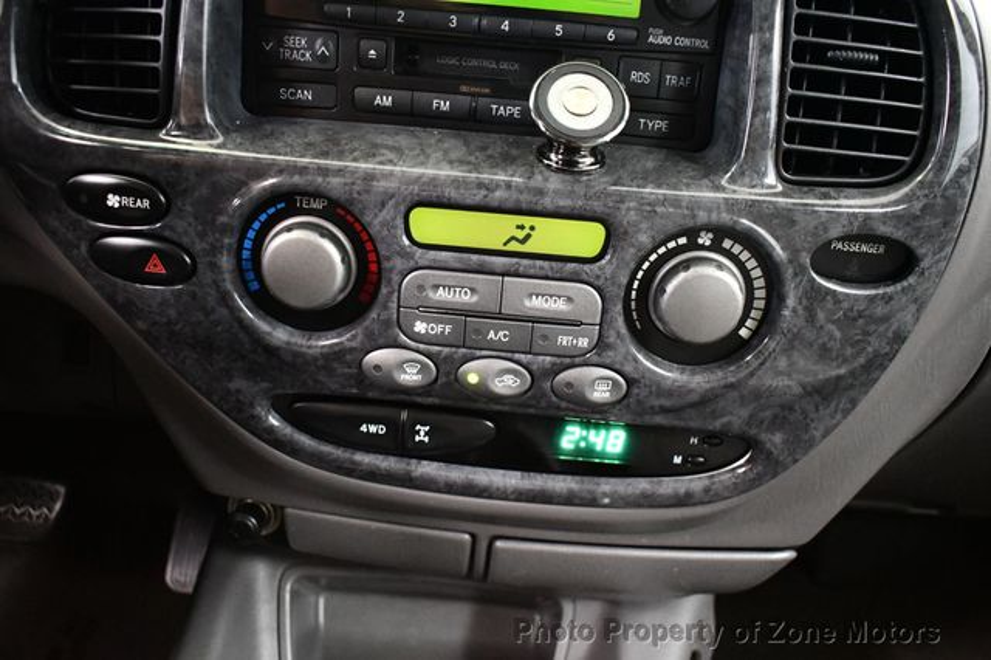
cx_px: 496
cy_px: 330
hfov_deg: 60.3
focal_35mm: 31
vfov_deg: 42.3
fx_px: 853
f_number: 3.8
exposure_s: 1/60
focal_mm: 21
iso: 7200
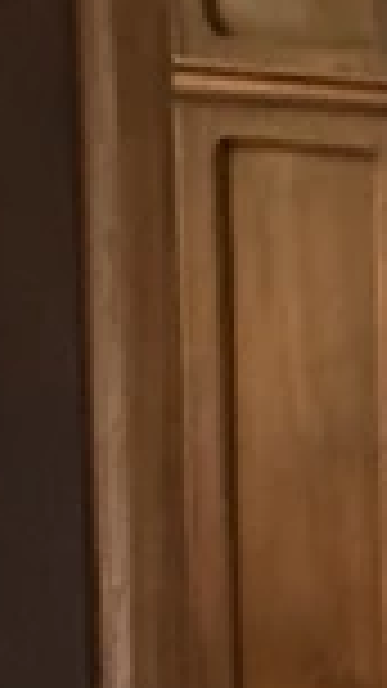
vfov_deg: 23.9
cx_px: 1588
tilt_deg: -3.4
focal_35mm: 80
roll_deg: -1.6
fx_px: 1460
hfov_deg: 8.0
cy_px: 845
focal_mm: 2.22
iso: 1250
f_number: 2.2
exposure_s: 1/33
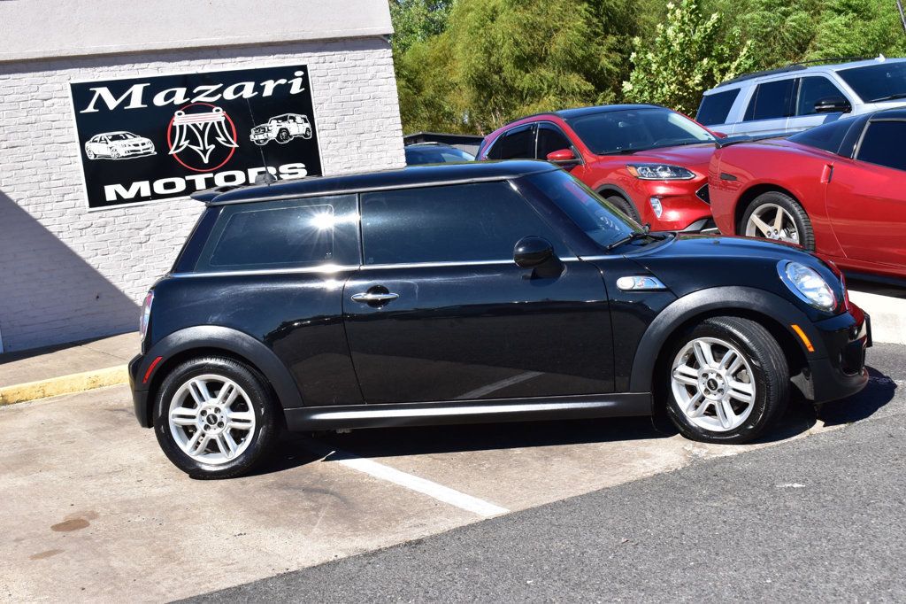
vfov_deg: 26.5
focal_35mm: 51
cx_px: 453
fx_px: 1283
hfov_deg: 38.9
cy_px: 302
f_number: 11
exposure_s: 1/400
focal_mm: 34
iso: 400
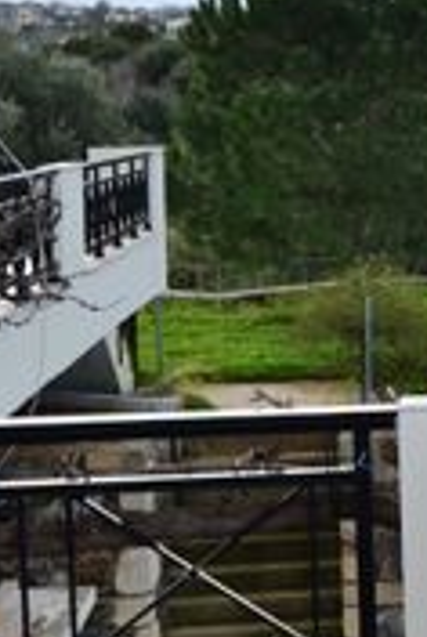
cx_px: 1004
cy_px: 224
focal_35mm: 108
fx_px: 1914
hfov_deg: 10.9
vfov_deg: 18.9
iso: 100
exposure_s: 1/125
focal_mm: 18
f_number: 5.6
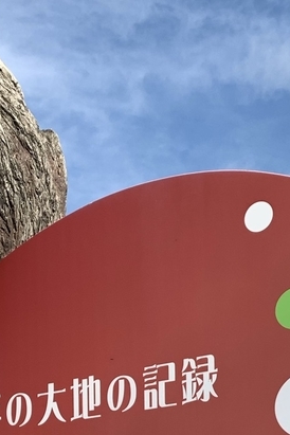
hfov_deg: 17.0
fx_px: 955
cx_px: 31
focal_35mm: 79
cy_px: 562
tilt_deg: +4.4
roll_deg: +1.2
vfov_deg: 22.9
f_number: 1.8
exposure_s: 1/2208
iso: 25
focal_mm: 4.25
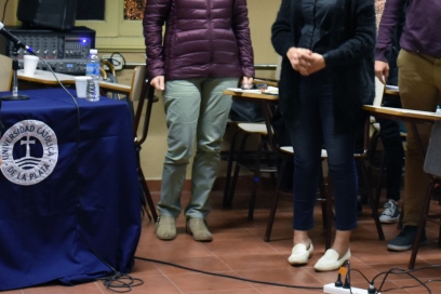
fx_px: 1384
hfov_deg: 17.7
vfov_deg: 12.0
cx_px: 435
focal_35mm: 113
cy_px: -15
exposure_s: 1/60
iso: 2200
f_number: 4
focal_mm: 30
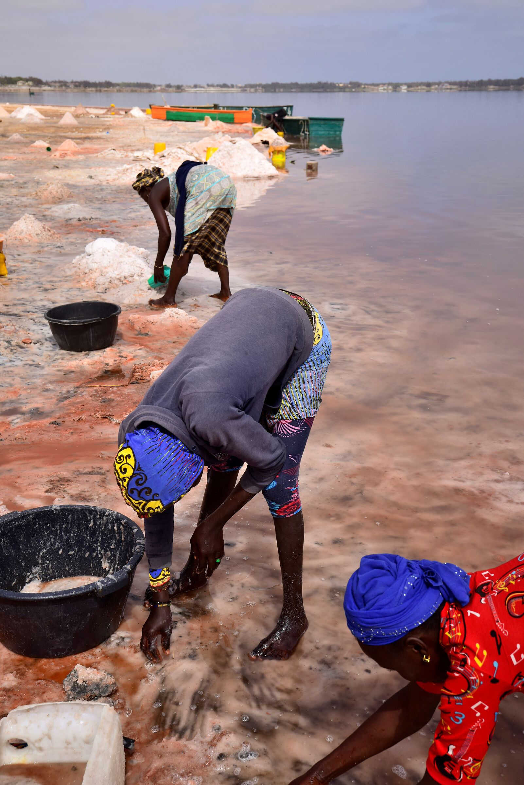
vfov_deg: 54.4
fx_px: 763
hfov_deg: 37.9
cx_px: 262
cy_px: 392
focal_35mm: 35
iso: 100
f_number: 9
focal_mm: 35
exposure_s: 1/320
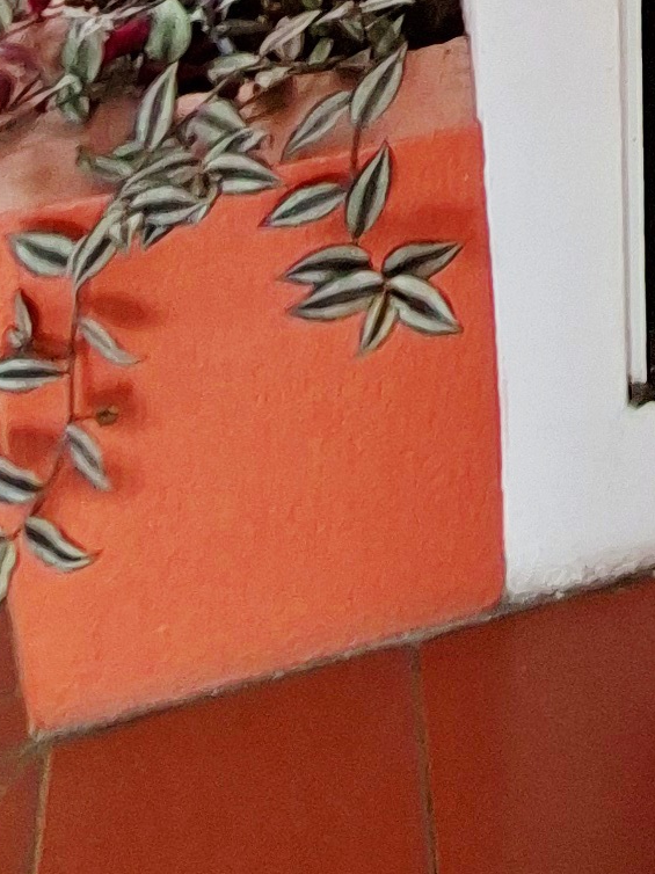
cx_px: 998
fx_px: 1742
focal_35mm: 69
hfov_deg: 18.7
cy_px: -675
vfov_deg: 20.5
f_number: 2.2
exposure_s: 1/40
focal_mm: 1.74
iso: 50
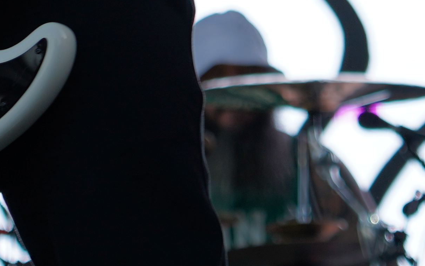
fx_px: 4958
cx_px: 96
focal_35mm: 428
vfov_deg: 3.0
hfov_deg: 4.9
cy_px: -414
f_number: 4
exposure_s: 1/160
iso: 100
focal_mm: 85
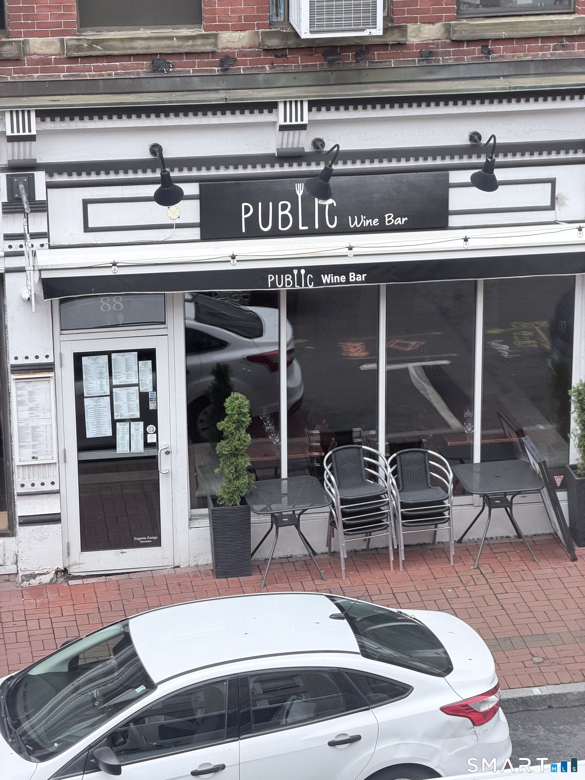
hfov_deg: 14.8
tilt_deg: -18.3
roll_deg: +0.2
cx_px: 292
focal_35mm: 100
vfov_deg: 19.6
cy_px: 390
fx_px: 2253
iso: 50
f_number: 2.8
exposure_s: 1/257
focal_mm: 16.89
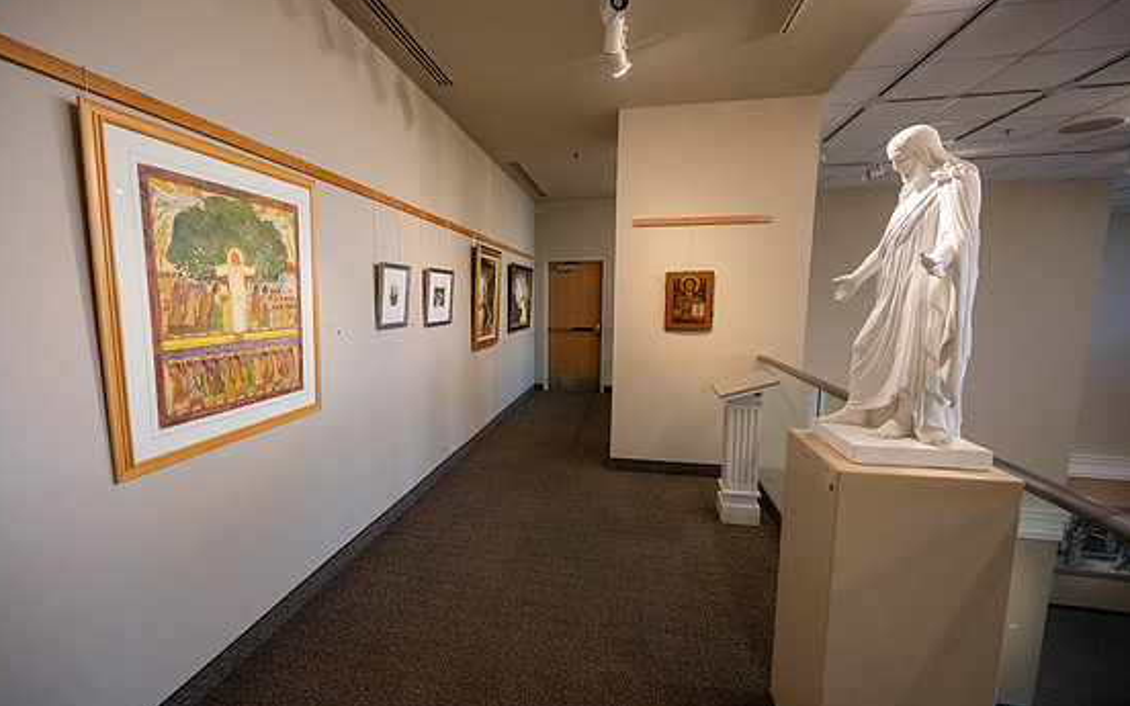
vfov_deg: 74.8
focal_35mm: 15
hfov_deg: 101.4
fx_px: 462
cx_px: 538
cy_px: 363
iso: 5000
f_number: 4
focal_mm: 14
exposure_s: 1/200
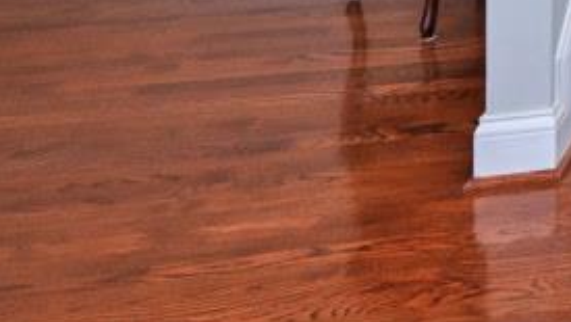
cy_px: -507
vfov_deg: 11.7
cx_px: 1256
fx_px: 1212
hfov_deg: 16.5
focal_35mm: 80
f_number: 4
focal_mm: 14
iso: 280
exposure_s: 1/60
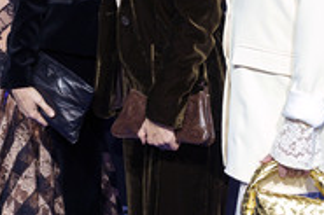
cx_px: 139
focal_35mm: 95
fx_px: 854
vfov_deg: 14.2
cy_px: 17
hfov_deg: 21.5
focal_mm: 39
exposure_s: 1/200
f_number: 4.5
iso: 1250
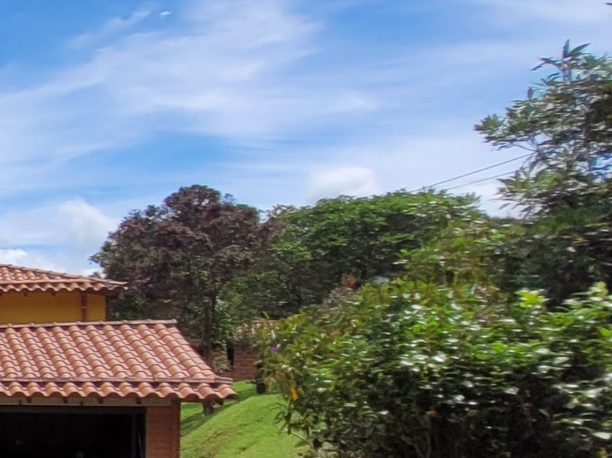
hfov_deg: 19.3
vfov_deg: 24.8
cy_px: 367
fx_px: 1025
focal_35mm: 58
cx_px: -610
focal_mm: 1.74
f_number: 2.2
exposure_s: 1/1869
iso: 40
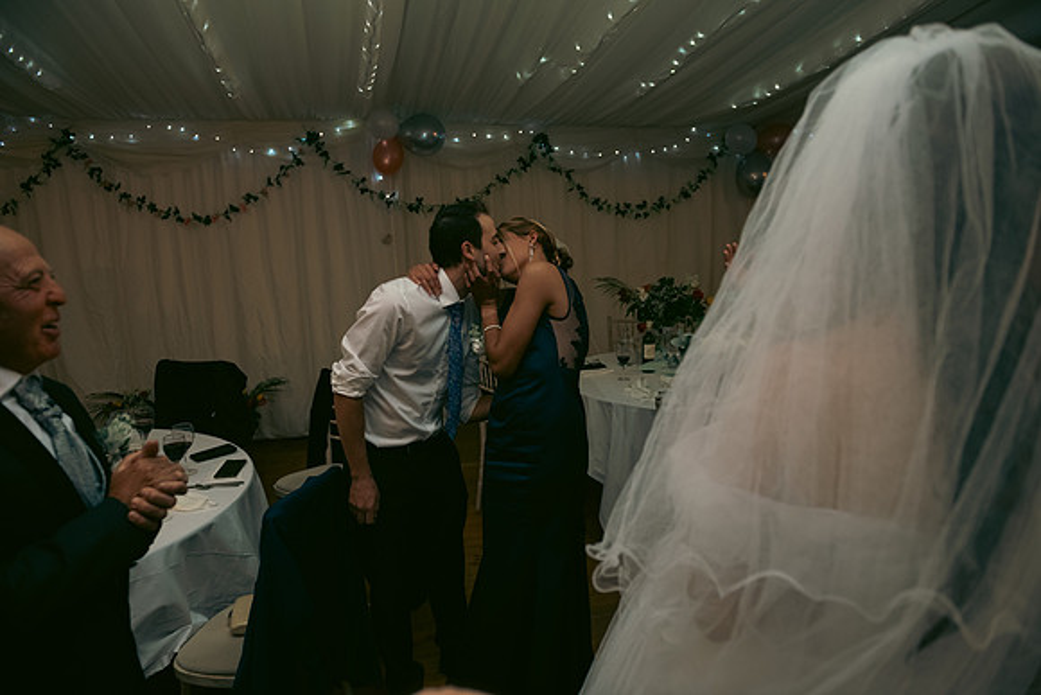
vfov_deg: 53.2
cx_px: 520
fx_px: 694
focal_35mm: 24
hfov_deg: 73.7
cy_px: 348
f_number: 3.5
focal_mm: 24
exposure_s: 1/160
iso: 800
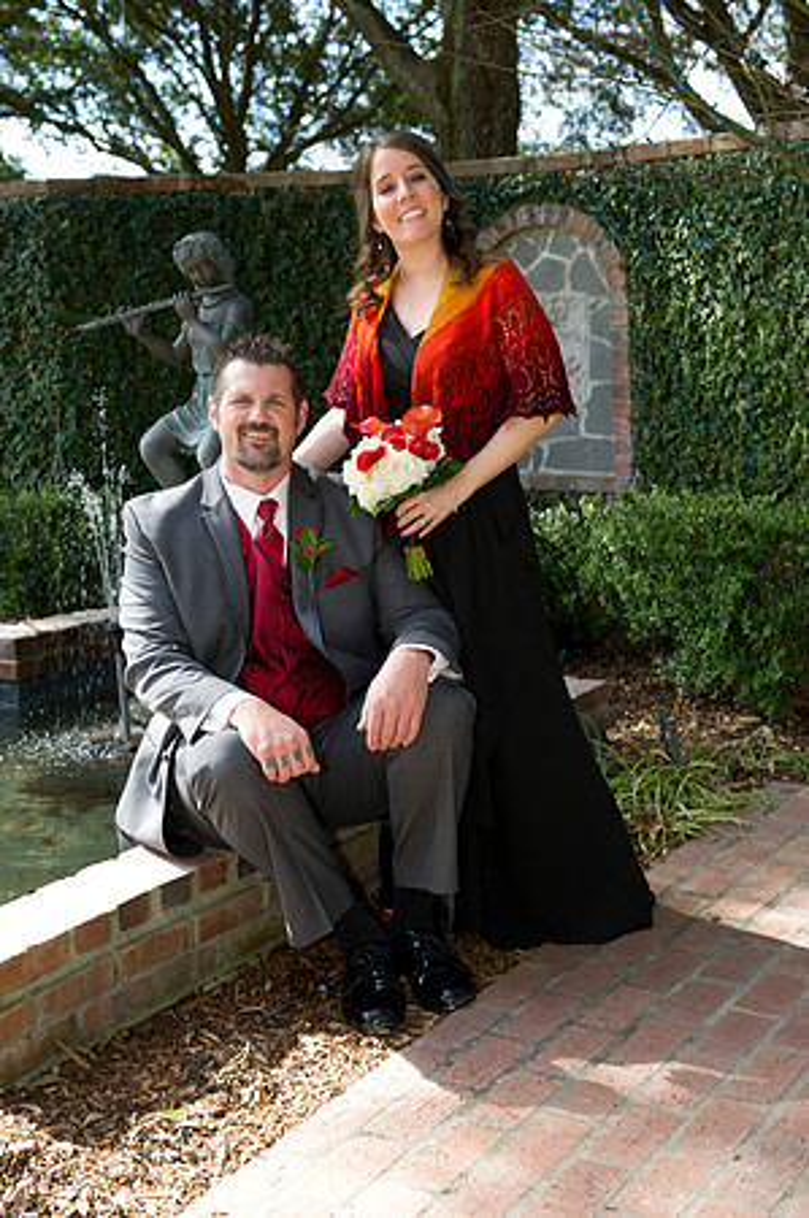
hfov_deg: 25.9
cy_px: 609
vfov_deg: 38.2
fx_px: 1757
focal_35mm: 52
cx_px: 404
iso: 200
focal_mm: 52
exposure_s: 1/125
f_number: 5.6
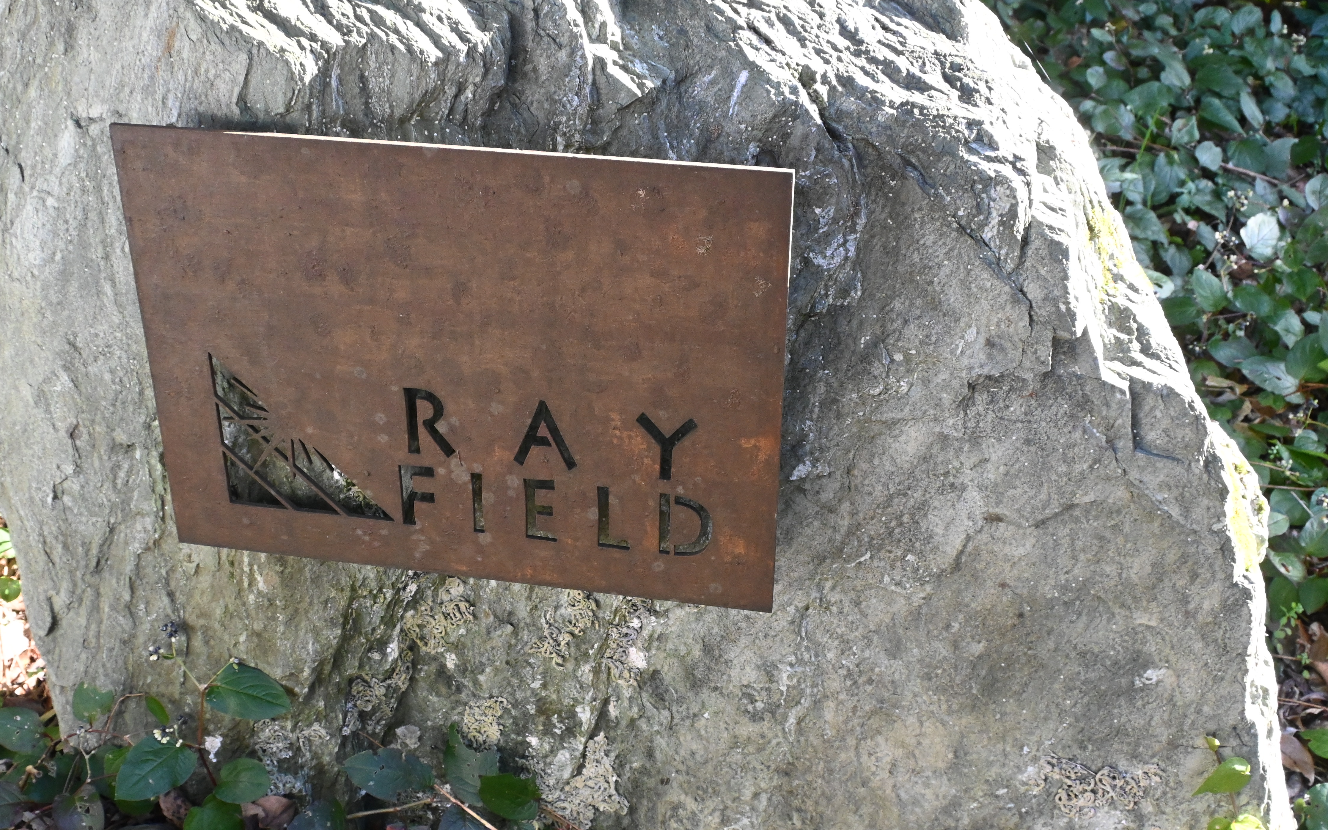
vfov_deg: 27.1
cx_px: 569
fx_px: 1724
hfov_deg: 42.0
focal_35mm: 48
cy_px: 420
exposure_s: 1/250
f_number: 9
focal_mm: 25
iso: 2500
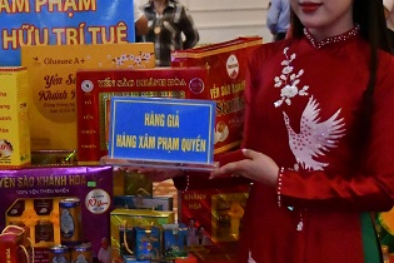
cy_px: 105
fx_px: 1083
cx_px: 99
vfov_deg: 13.8
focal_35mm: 99
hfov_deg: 20.5
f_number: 4.2
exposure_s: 1/1250
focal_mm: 35
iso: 12800
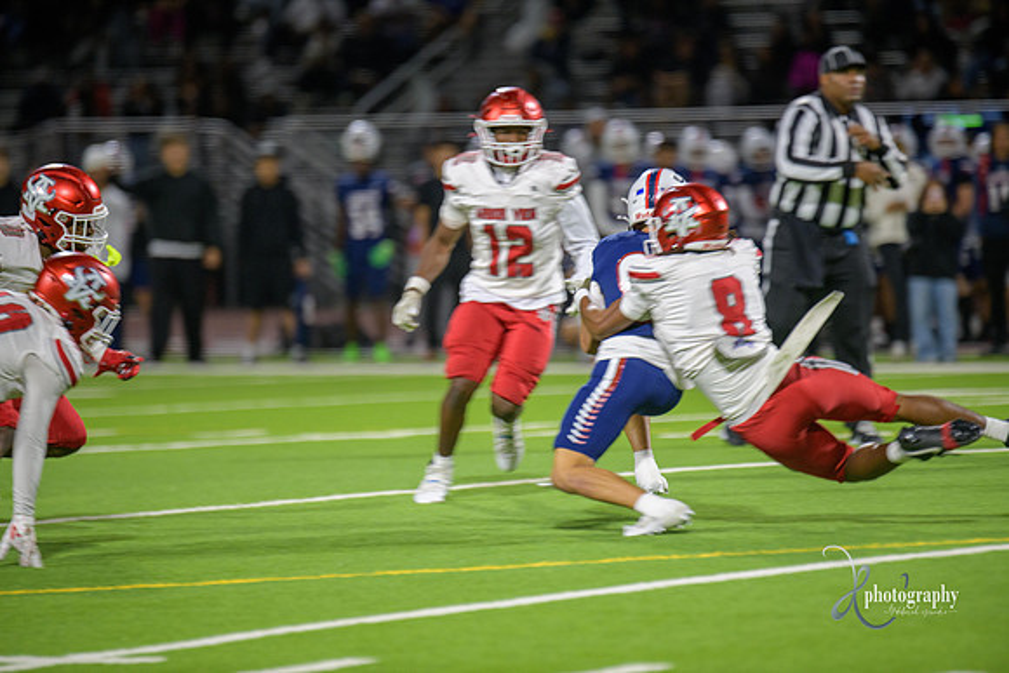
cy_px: 336
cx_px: 504
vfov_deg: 4.6
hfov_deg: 6.9
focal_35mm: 300
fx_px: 8410
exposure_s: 1/250
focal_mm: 300
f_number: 2.8
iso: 1250
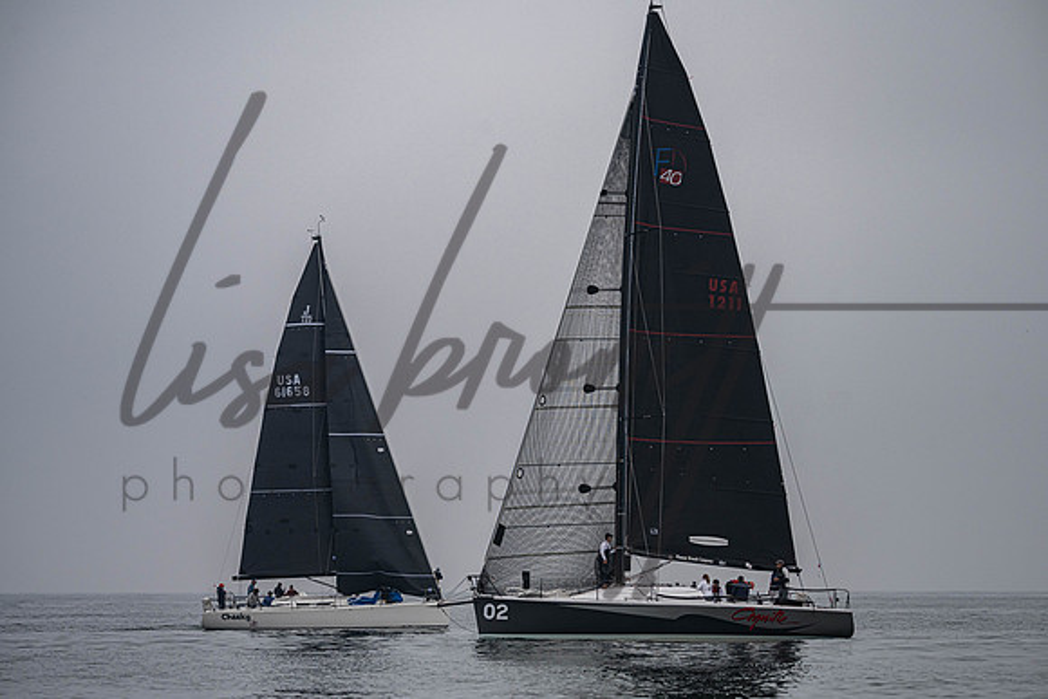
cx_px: 540
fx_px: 4436
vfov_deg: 9.0
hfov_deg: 13.5
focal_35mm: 152
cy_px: 366
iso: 400
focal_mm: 145
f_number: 5.6
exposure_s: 1/5000
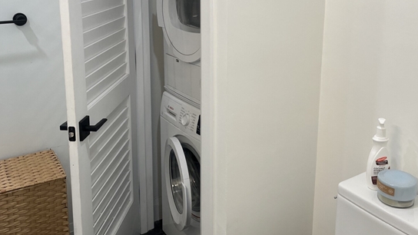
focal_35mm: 40
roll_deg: +0.3
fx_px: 443
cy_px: 54
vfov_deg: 29.2
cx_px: 219
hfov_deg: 50.5
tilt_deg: -12.0
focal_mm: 5.1
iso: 64
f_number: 1.6
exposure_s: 1/120
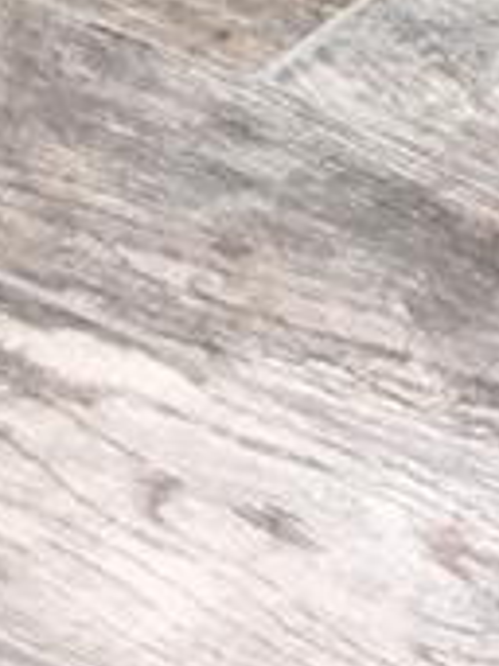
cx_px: 1481
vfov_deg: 8.0
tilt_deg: -13.1
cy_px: -1507
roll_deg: -0.5
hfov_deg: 6.6
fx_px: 3926
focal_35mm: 204
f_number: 2.2
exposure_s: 1/30
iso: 40
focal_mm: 4.15
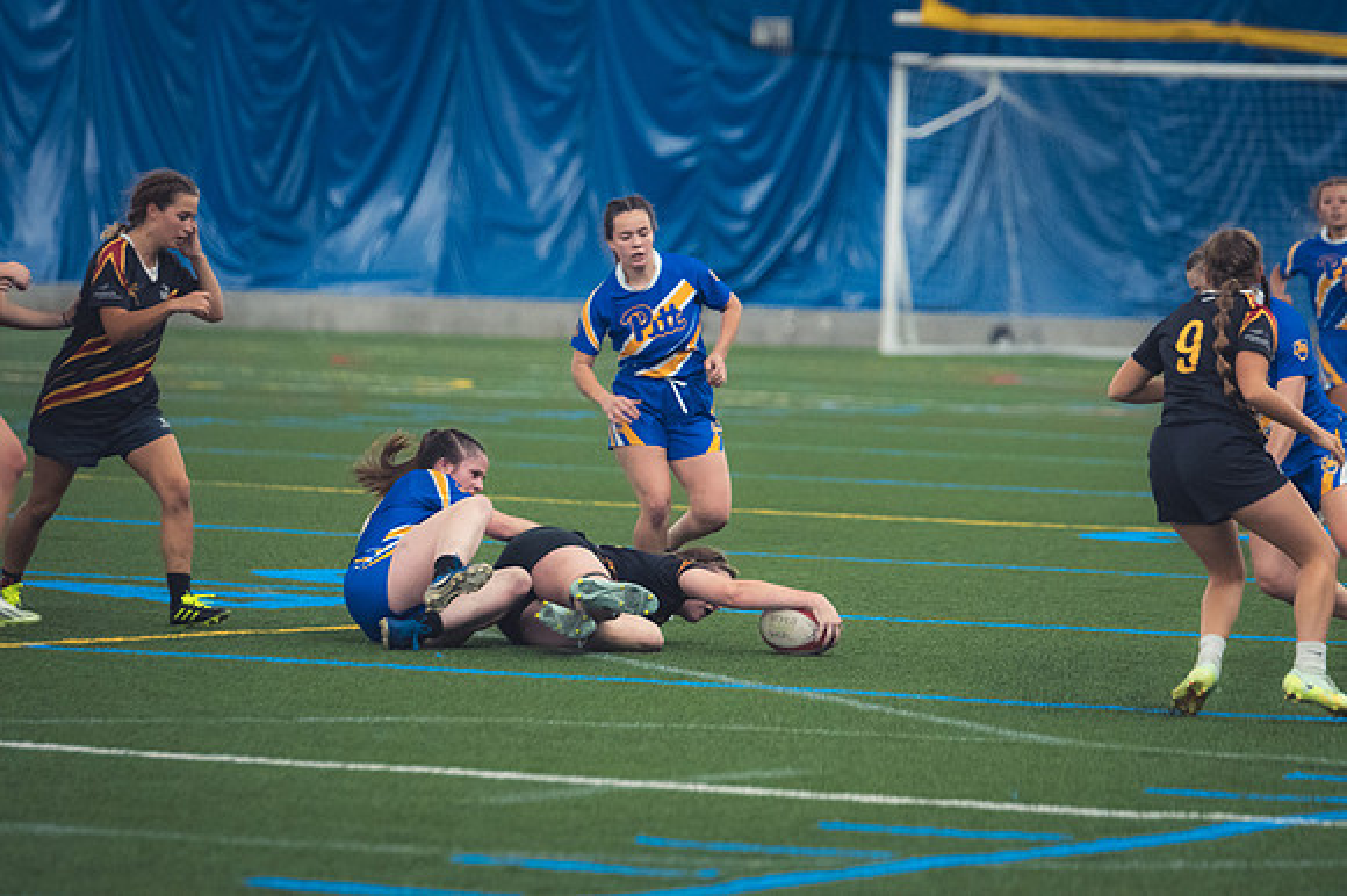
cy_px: 448
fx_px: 10096
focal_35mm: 270
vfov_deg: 5.1
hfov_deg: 7.6
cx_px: 674
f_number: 2.8
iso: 3200
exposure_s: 1/320
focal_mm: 180
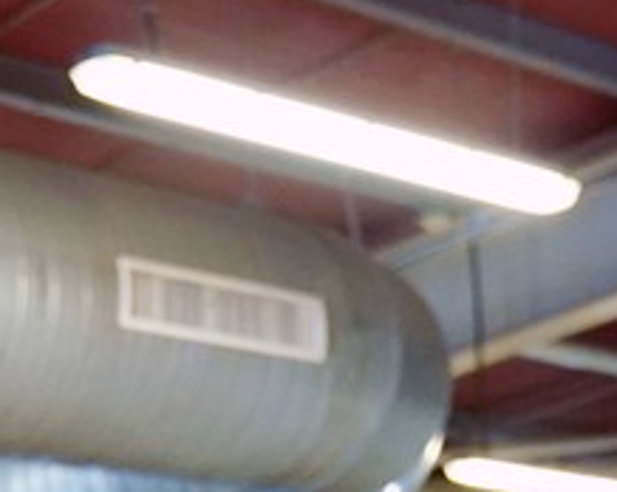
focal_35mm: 140
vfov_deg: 10.2
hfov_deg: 13.8
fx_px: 2554
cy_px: 977
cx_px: 405
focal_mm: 26
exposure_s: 1/200
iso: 3200
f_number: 3.2
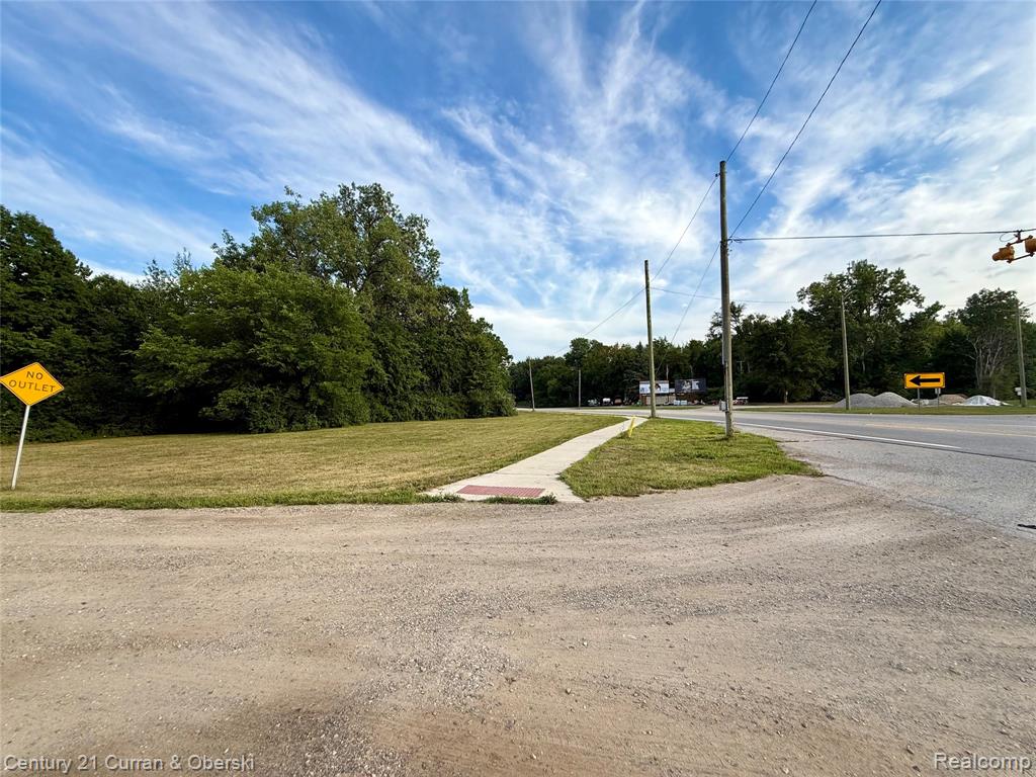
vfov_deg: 85.7
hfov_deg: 102.1
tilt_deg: +3.2
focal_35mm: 14
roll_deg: +1.3
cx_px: 518
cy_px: 388
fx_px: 419
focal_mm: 2.22
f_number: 2.2
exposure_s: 1/901
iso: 50
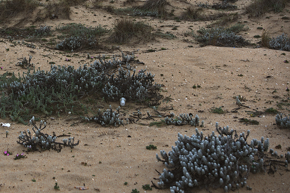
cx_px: 70
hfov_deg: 28.0
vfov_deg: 19.1
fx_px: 572
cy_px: 56
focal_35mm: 71
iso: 100
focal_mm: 28
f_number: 5.6
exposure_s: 1/60
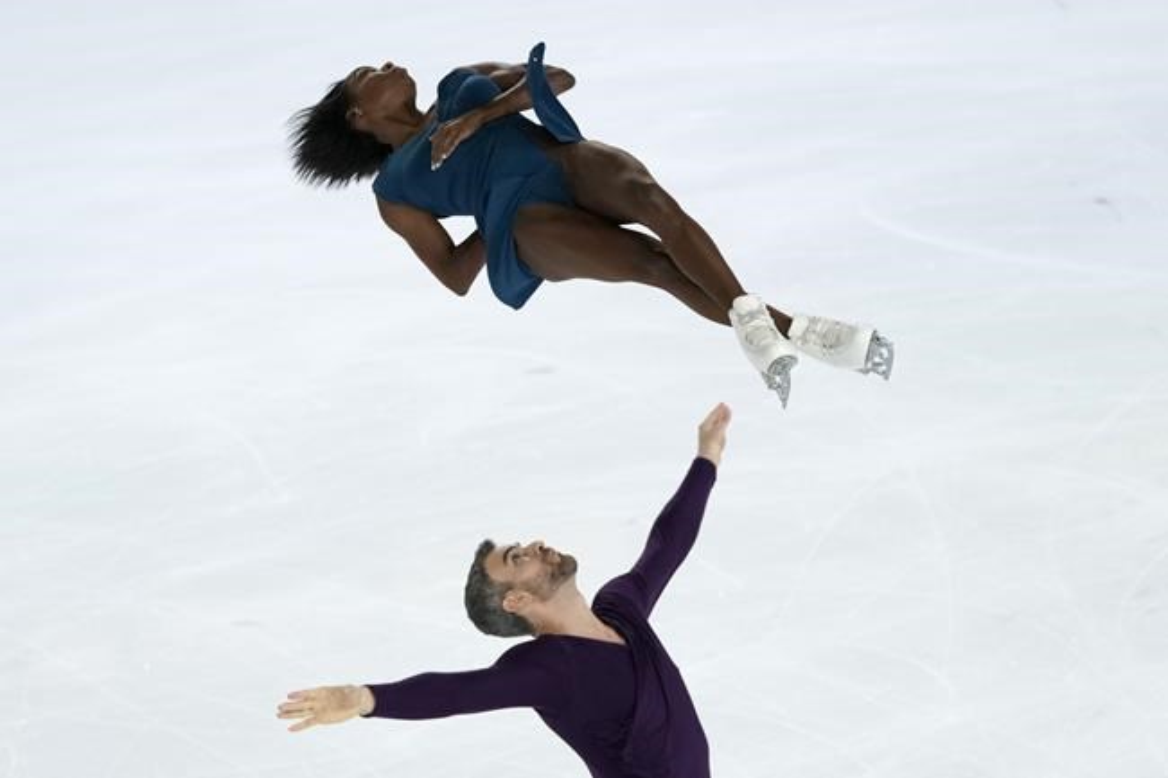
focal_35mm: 220
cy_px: 389
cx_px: 584
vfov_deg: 6.2
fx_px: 7136
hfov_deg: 9.4
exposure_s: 1/2000
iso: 1600
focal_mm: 147
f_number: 2.8
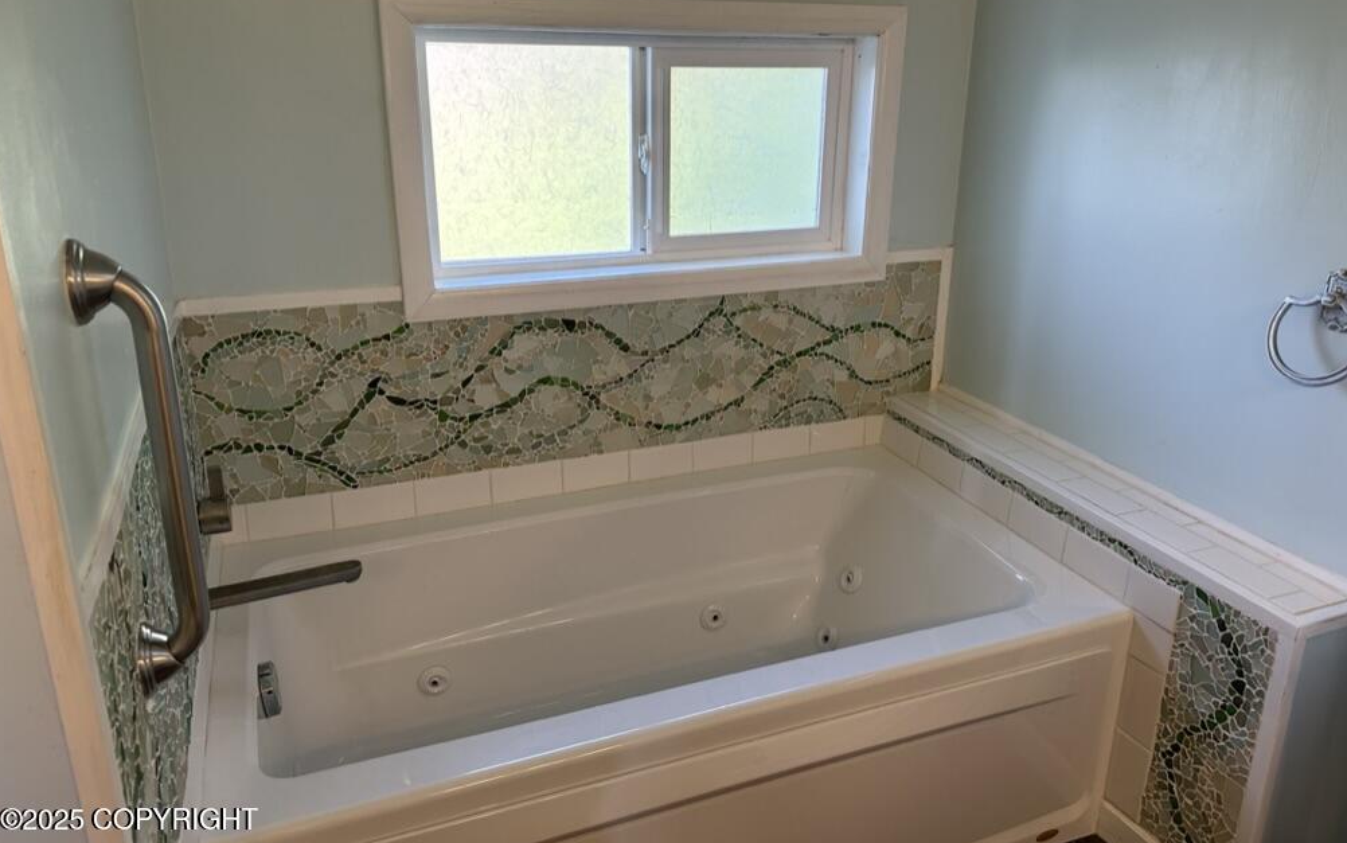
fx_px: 955
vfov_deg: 47.4
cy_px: 349
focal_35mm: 26
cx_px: 682
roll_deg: -0.8
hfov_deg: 70.4
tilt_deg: -16.7
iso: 160
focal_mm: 6.86
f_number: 1.78
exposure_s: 1/120
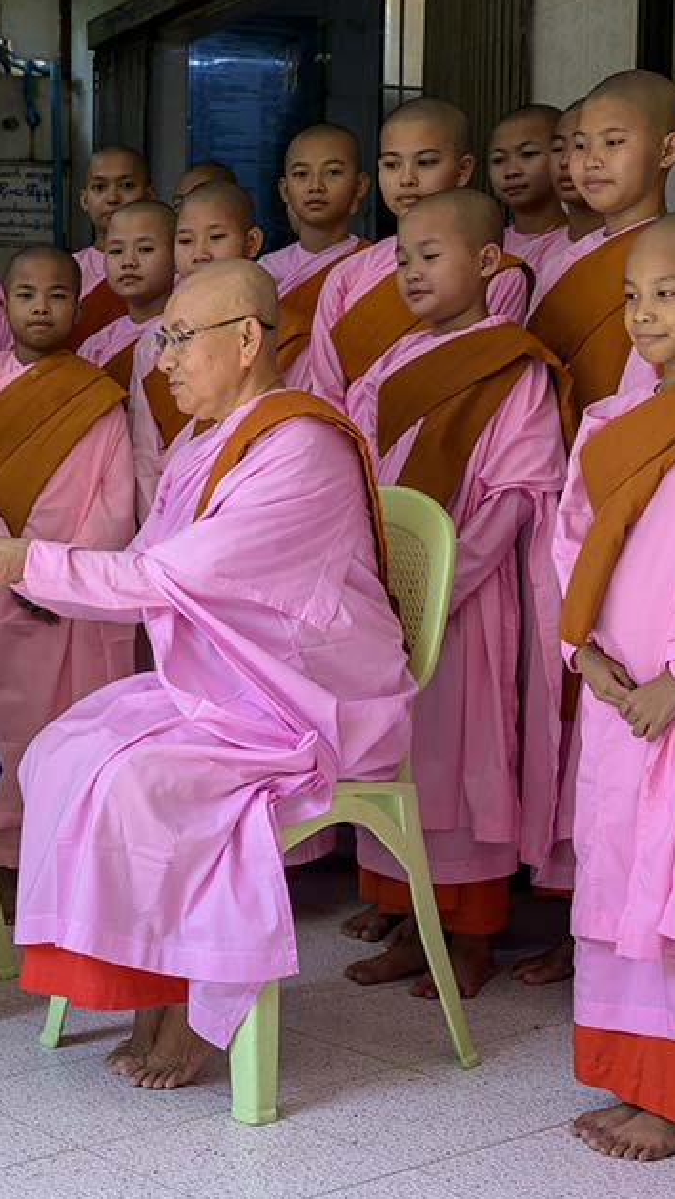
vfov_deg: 32.8
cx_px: -65
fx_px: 2036
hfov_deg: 18.1
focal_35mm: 64
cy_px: 599
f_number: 6.3
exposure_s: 1/320
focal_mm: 40
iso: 450
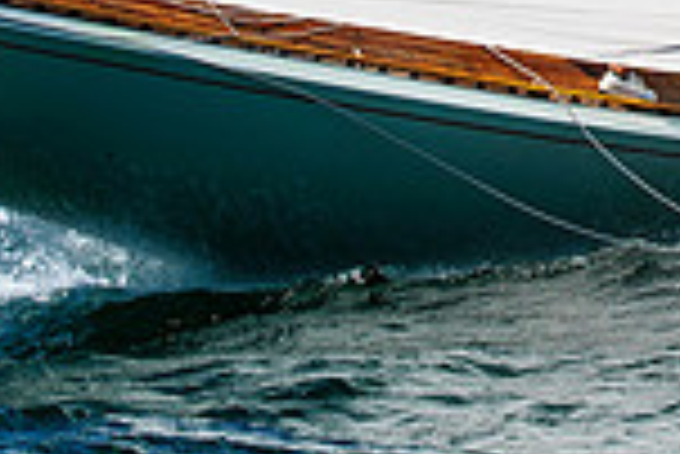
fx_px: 8092
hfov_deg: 4.8
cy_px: -353
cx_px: 791
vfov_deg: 3.2
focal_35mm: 428
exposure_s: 1/2000
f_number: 5
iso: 320
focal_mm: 100
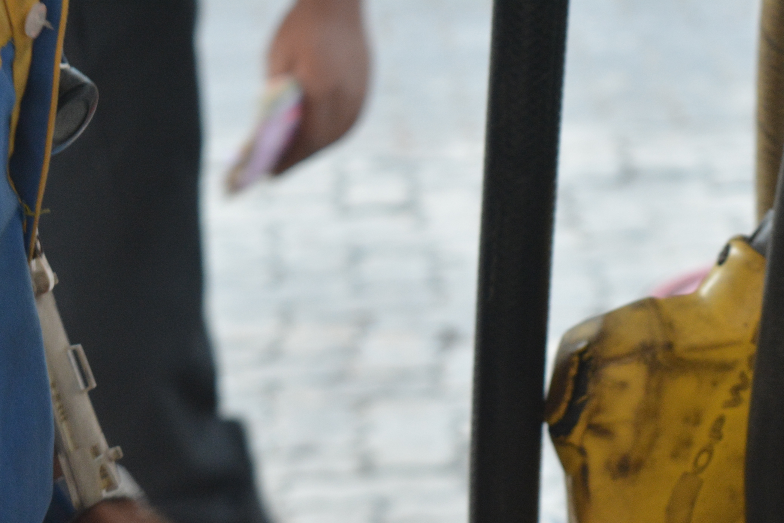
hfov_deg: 10.8
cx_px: 610
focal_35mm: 189
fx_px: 4119
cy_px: 590
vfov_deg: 7.2
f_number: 5.6
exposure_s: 1/60
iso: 560
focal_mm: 55
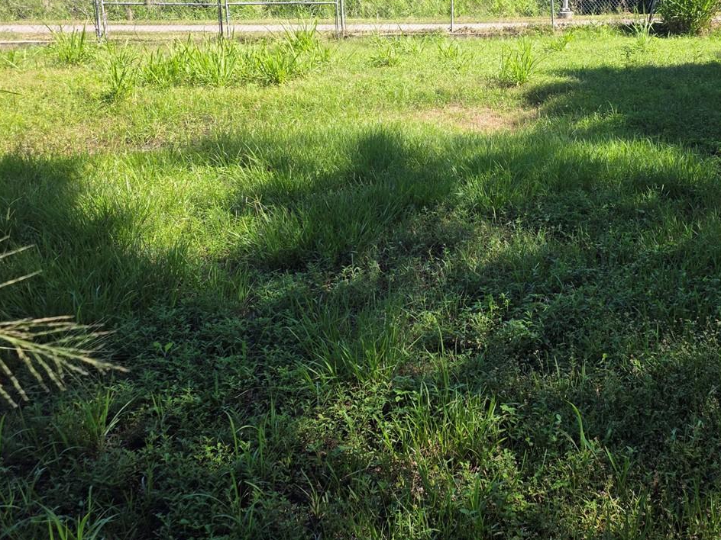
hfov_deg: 46.7
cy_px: 141
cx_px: 511
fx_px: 812
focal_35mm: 39
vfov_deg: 36.1
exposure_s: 1/1989
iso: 80
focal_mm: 6.3
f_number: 1.7
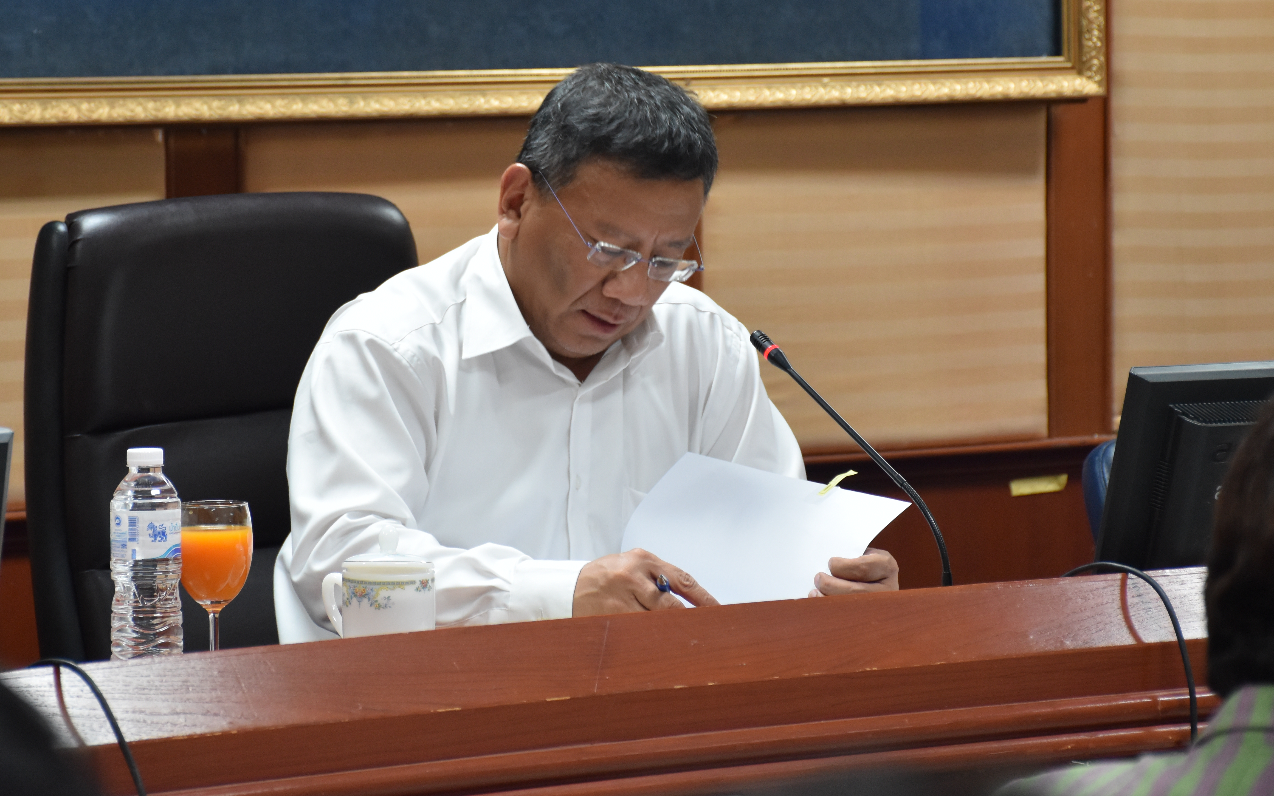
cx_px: 506
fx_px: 5486
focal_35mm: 158
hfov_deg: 13.2
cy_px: 291
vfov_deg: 8.3
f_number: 5.3
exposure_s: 1/60
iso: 1400
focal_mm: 80
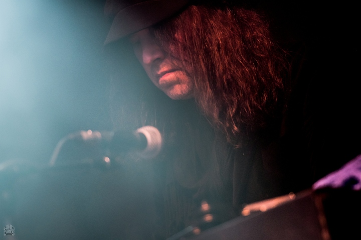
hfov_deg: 6.9
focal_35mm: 300
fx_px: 3008
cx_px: 180
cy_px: 120
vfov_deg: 4.6
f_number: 2.8
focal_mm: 200
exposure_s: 1/160
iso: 1600
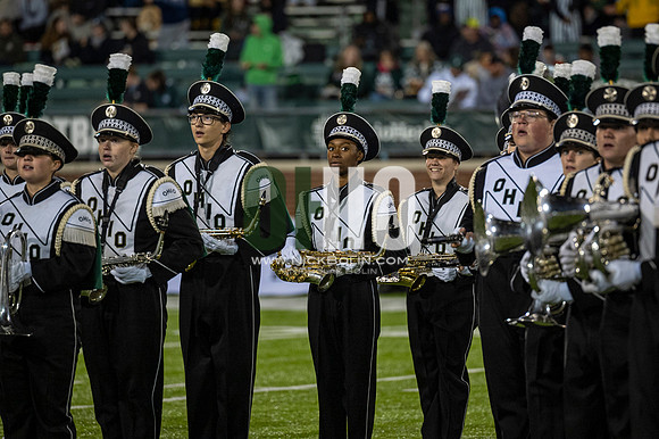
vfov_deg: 4.6
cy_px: 220
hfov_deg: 6.9
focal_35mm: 300
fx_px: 5488
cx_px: 330
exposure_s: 1/500
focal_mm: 200
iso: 320
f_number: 2.8
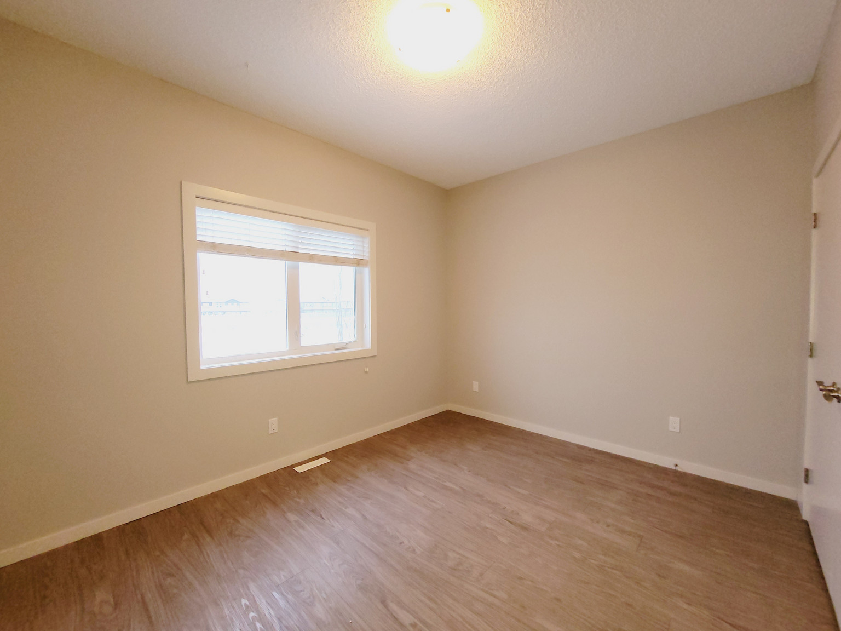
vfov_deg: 89.9
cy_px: 316
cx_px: 420
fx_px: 316
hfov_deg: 106.2
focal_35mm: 13
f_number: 2.2
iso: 320
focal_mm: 2.2
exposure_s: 1/40
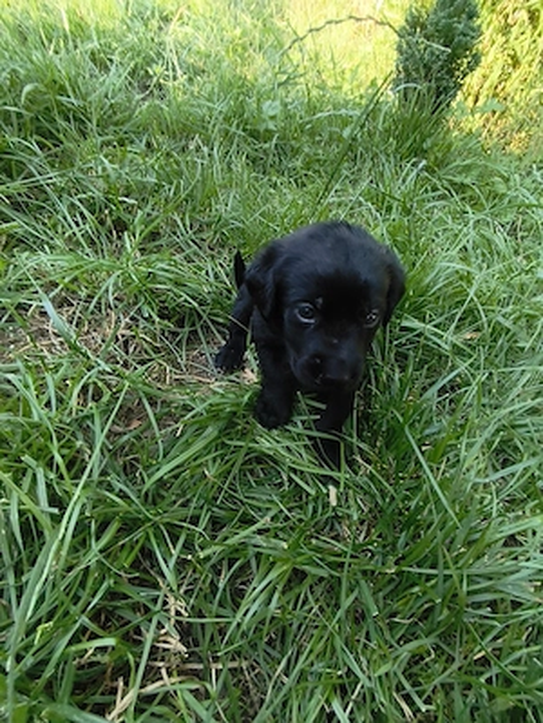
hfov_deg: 81.8
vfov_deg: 98.1
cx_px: 272
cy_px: 362
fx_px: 313
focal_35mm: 15
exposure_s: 1/160
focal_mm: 1.65
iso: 50
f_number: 2.2
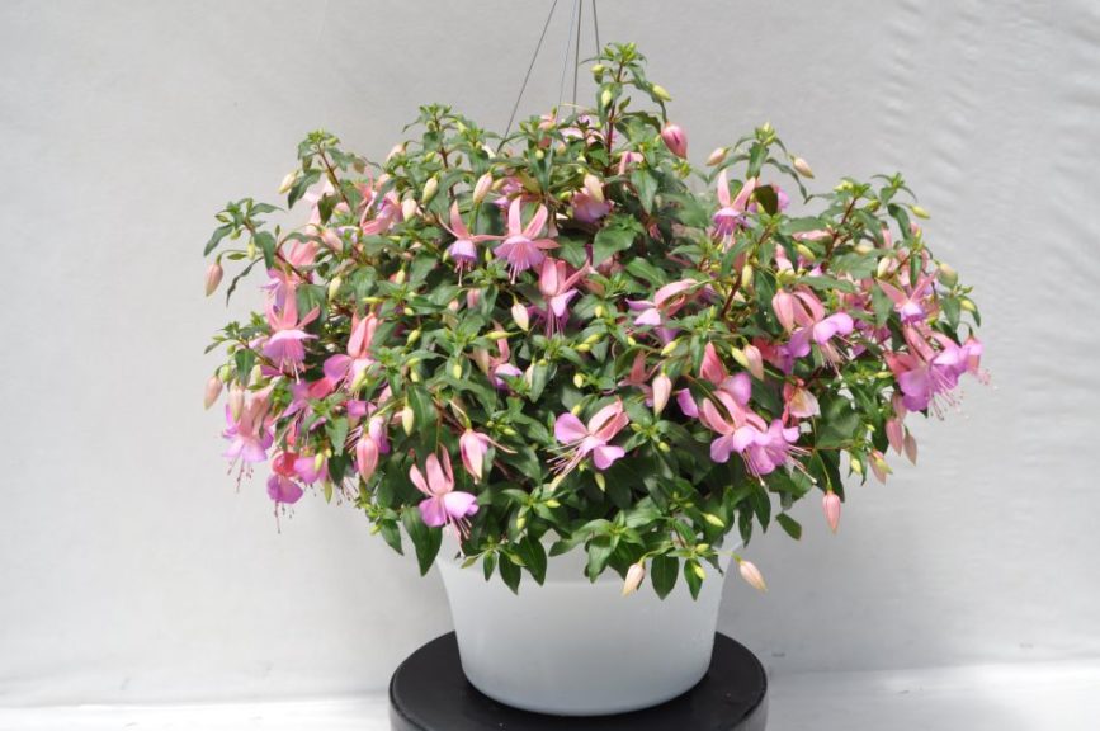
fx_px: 2197
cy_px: 366
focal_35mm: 72
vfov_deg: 18.9
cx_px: 550
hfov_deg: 28.1
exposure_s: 1/400
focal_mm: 48
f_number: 10
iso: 200
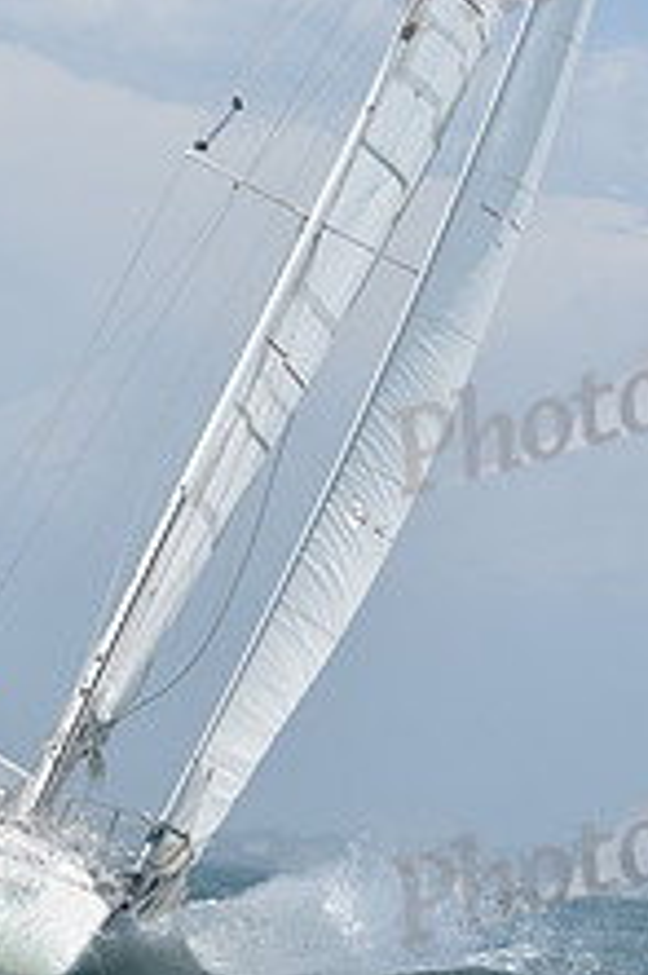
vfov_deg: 11.2
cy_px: 216
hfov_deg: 7.4
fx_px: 4975
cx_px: 165
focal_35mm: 184
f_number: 10
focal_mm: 70
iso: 320
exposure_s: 1/1000
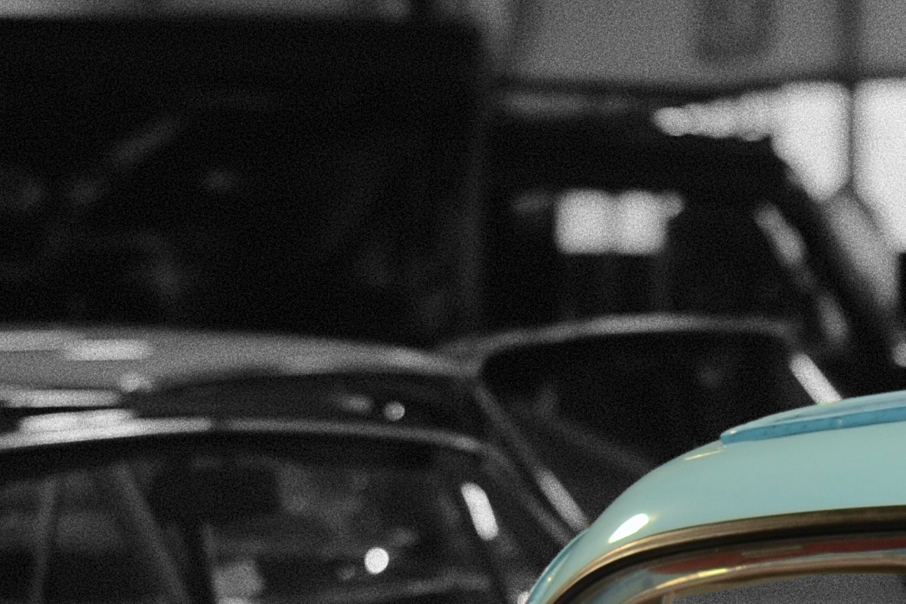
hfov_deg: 6.0
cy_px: 1328
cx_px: 1232
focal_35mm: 339
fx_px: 8530
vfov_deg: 4.0
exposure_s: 1/80
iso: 320
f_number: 2.2
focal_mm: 50
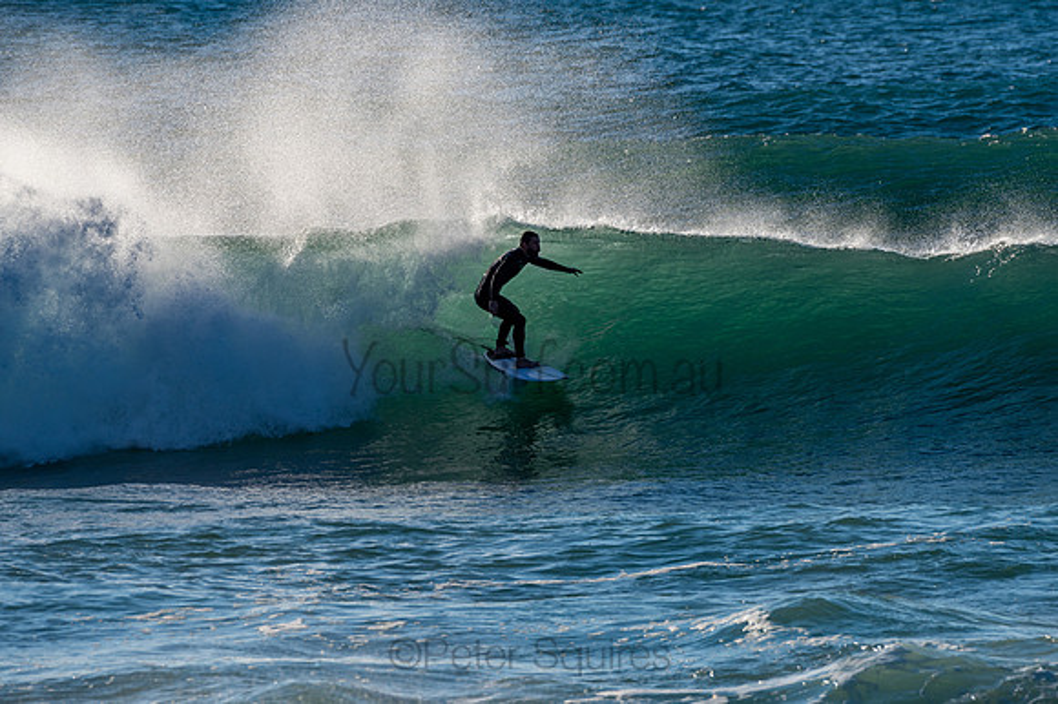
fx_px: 17997
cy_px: 352
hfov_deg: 3.4
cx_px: 529
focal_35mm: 613
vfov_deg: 2.2
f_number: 10
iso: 64
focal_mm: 500
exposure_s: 1/320
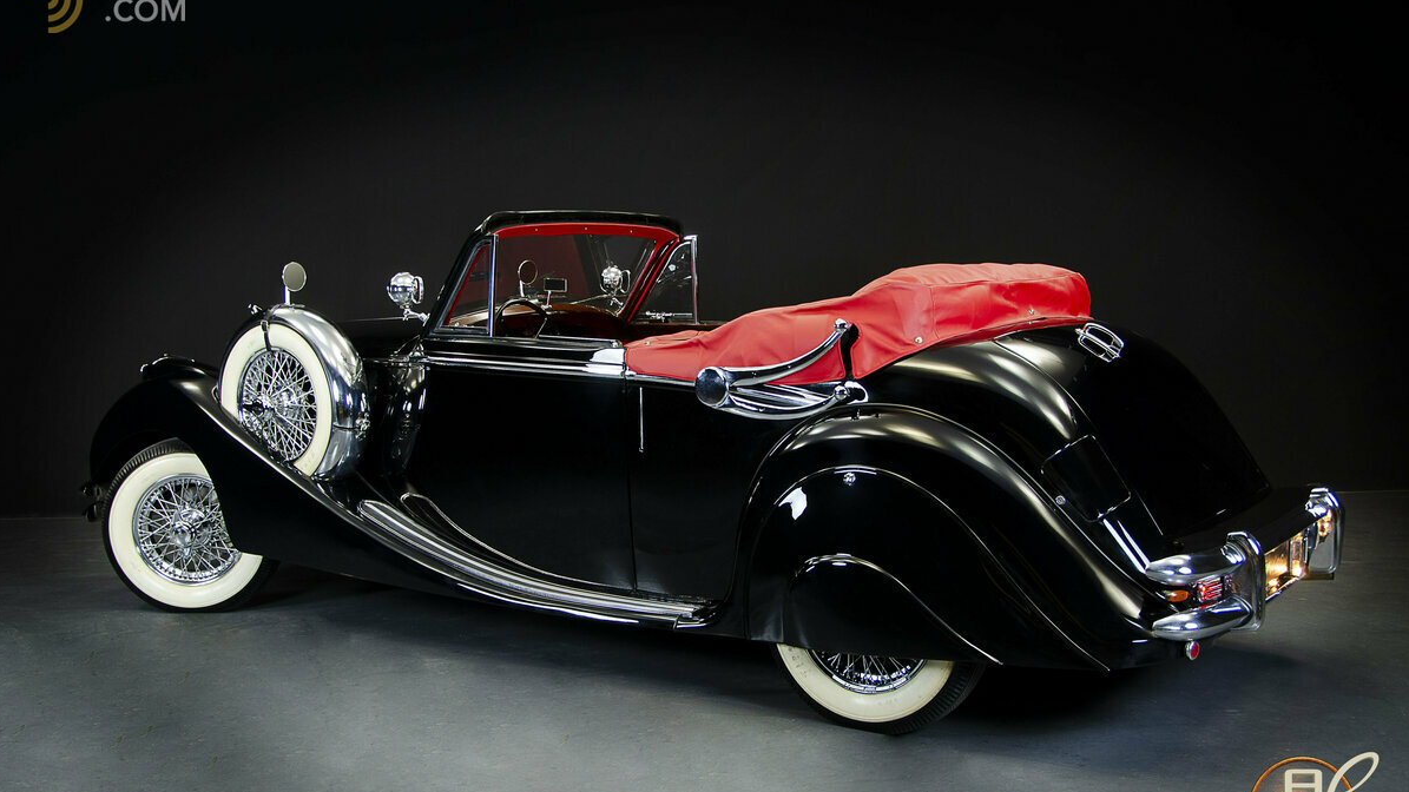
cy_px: 420
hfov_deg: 47.8
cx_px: 704
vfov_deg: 28.0
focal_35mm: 43
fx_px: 1589
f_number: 4
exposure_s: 1/8
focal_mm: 27
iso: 200
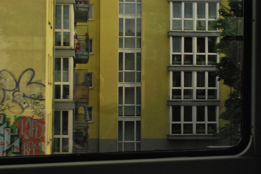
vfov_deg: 20.7
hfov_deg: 30.5
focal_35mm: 66
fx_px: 479
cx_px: 130
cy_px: 87
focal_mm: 44
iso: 1600
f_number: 10
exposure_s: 1/320
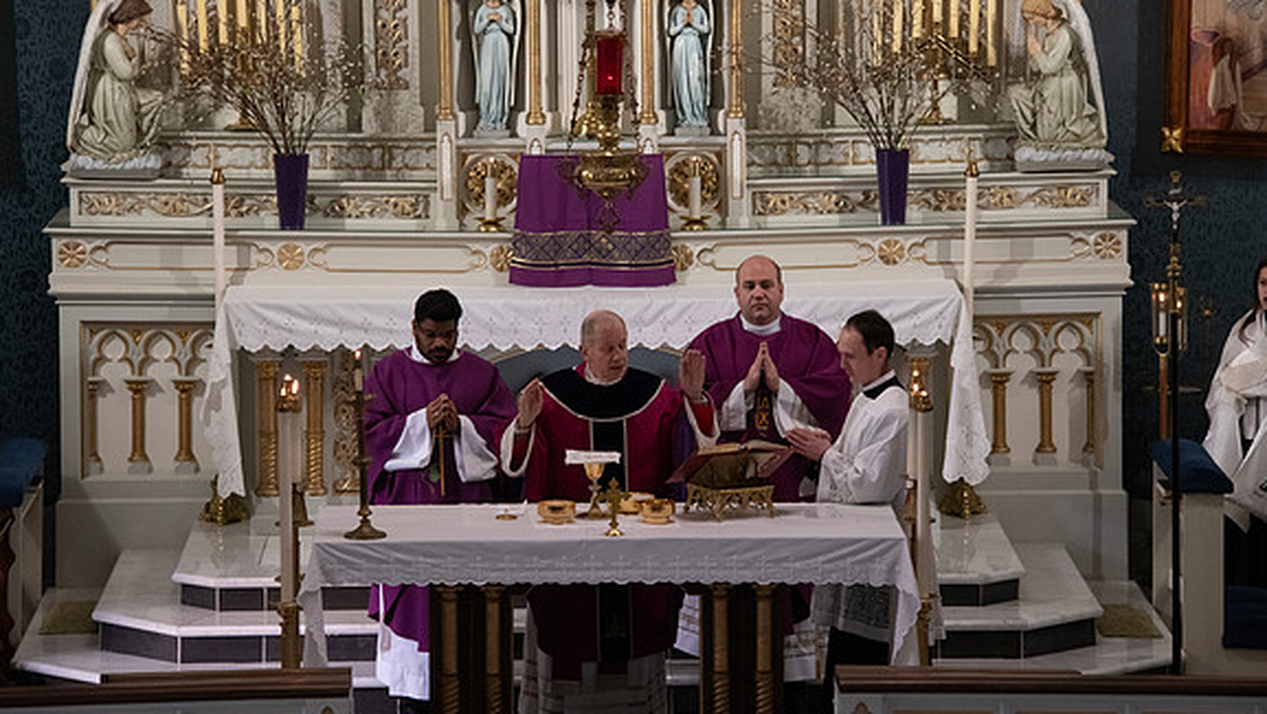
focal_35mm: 179
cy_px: 366
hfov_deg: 12.0
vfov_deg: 6.8
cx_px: 632
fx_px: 6016
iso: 4000
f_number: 9
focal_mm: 170
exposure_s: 1/100
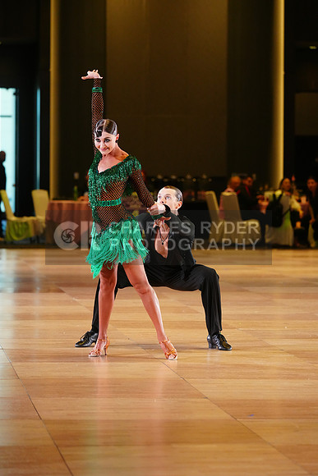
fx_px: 1973
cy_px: 238
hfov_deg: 9.2
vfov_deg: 13.8
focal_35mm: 149
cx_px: 159
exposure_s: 1/400
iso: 3200
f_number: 4
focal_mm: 149
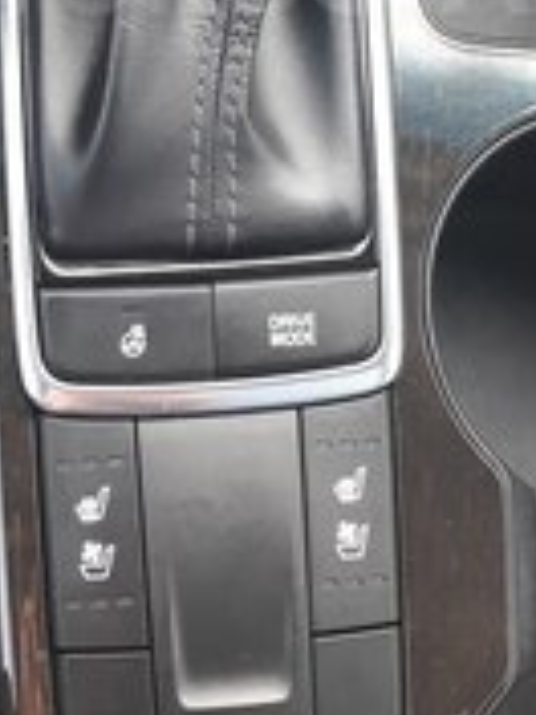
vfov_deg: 24.3
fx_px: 1569
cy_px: -32
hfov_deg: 19.4
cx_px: 292
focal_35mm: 76
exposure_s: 1/50
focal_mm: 3.71
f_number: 1.7
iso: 80
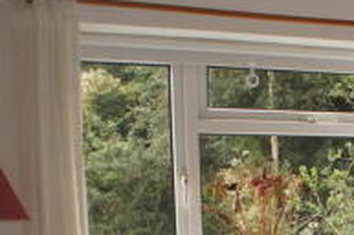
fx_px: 903
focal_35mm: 92
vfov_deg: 13.7
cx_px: 514
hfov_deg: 19.6
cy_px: 375
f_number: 5.6
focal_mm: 18
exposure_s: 1/100
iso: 200
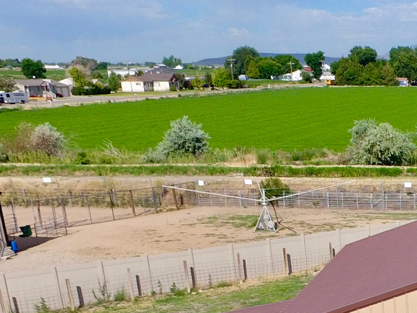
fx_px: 663
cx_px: 561
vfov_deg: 23.3
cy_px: 417
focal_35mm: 55
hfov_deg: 28.0
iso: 100
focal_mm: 3.61
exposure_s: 1/1192
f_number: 2.8
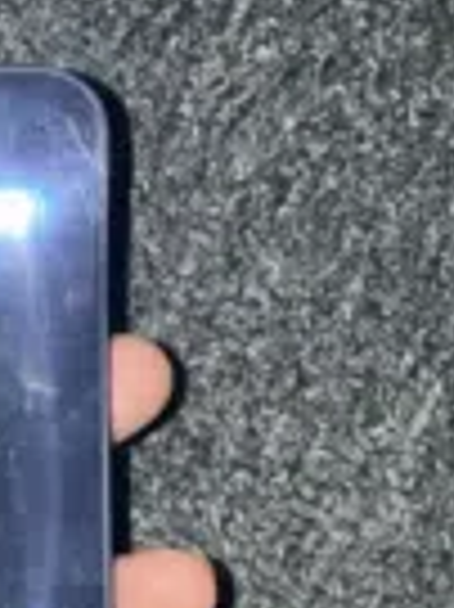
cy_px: 531
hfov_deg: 19.5
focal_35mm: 71
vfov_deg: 26.6
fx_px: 1244
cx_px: -90
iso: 80
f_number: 2.2
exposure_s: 1/70
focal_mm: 2.22
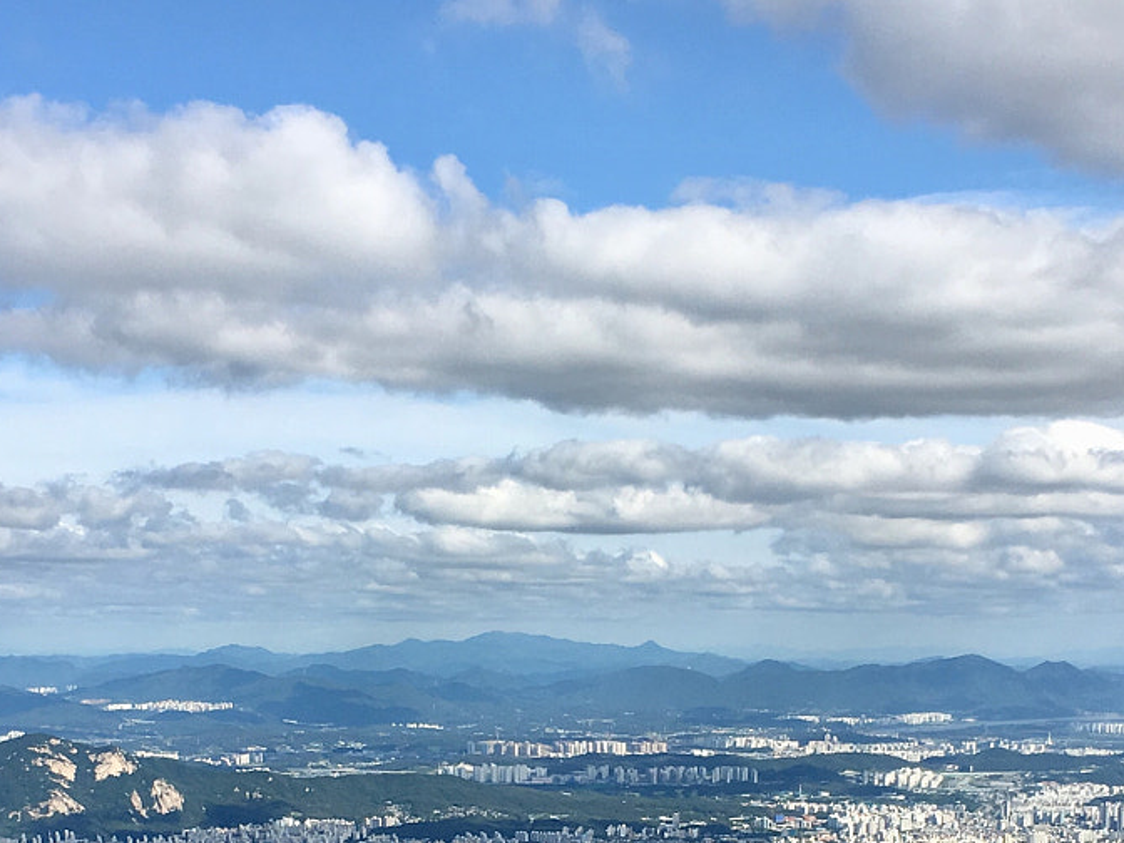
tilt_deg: -5.2
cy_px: 830
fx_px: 2240
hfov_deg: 28.2
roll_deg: -0.1
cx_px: 537
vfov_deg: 20.7
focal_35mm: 69
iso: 25
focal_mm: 4.15
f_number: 2.2
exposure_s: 1/1789
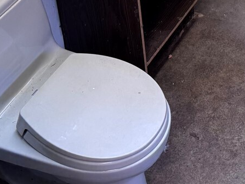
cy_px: -133
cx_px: 226
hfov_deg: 22.2
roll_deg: +2.3
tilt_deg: -27.2
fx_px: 609
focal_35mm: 86
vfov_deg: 15.2
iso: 160
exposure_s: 1/120
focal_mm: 6.76
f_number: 1.78
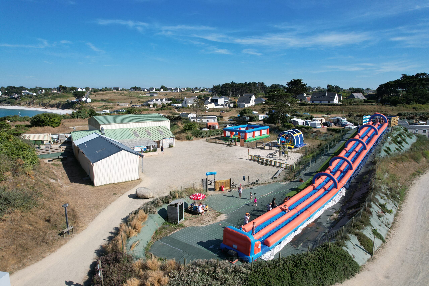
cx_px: 214
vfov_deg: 57.2
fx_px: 262
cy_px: 143
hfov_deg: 78.6
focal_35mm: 22
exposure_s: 1/2500
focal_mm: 8.38
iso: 110
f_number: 2.8
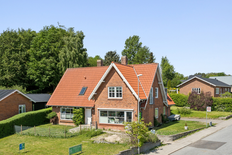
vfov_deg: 37.9
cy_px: 78
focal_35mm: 35
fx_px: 226
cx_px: 116
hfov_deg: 54.4
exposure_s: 1/1000
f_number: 10
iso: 400
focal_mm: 35
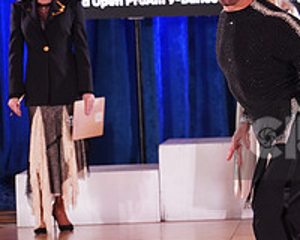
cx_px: 398
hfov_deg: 6.9
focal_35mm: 278
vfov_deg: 5.6
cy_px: 140
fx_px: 2468
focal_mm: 102
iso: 1600
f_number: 5
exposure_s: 1/160
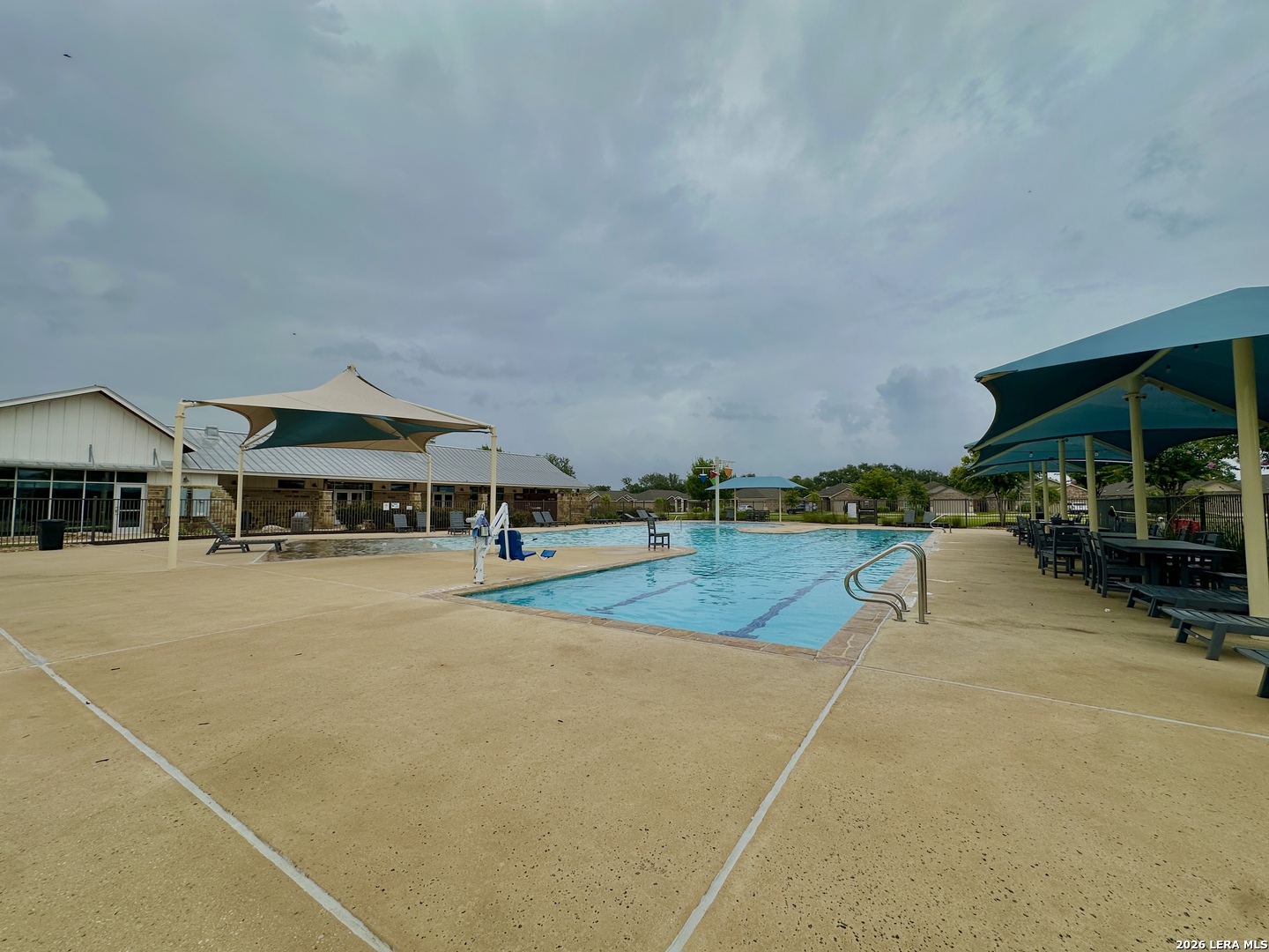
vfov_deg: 85.7
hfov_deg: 102.1
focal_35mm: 14
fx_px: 513
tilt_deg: +3.1
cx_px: 634
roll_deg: -0.2
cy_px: 476
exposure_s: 1/1171
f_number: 2.2
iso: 40
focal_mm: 2.22
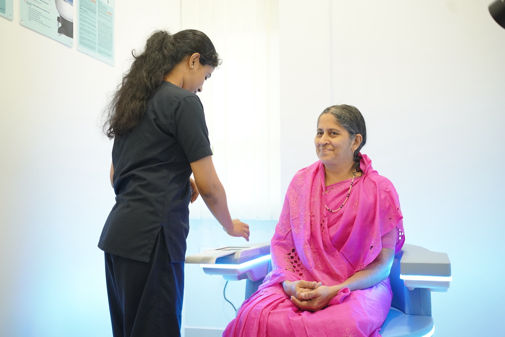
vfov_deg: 37.8
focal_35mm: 35
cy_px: 168
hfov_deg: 54.4
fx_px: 491
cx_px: 252
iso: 2500
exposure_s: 1/200
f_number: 2.8
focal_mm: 35
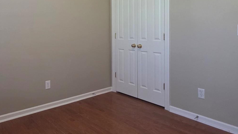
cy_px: 36
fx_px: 183
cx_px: 90
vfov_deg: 39.3
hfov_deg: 65.1
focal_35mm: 29
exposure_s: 1/120
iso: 250
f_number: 1.9
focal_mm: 2.2
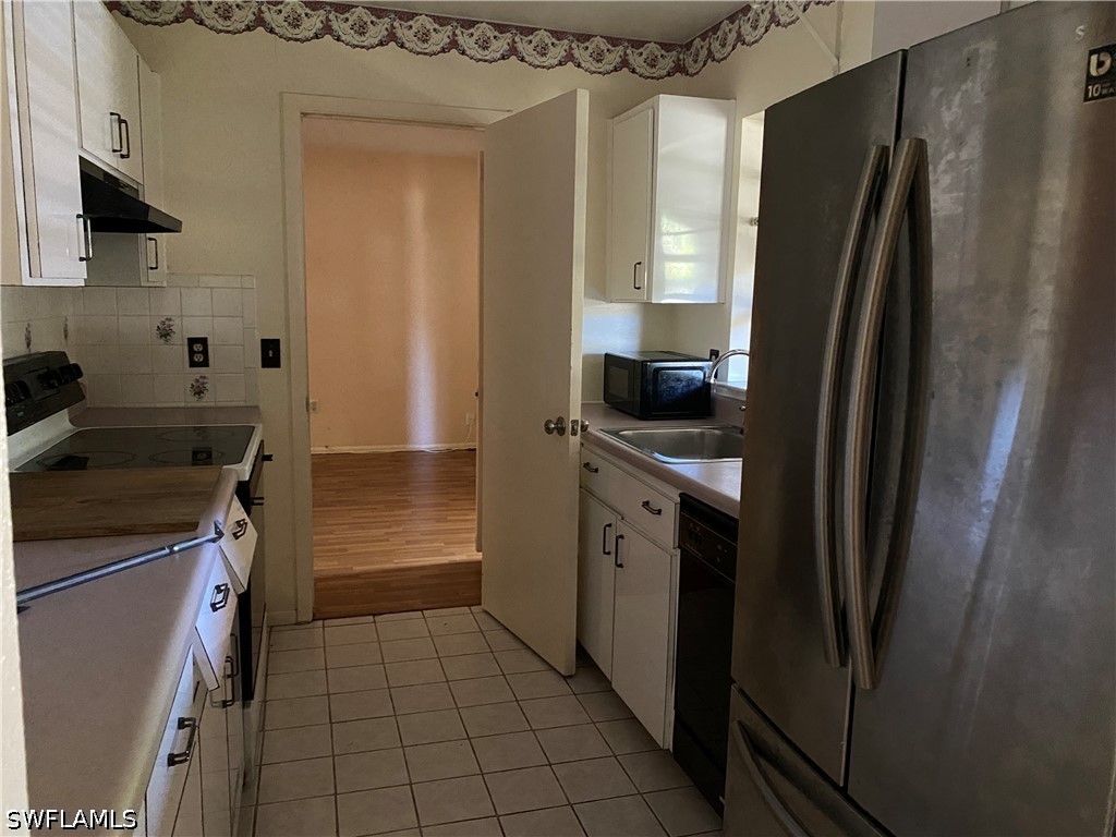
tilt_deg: -8.8
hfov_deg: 67.3
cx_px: 558
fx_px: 838
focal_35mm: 26
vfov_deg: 53.1
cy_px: 418
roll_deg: -1.3
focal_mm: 4.25
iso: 800
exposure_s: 1/30
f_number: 1.8
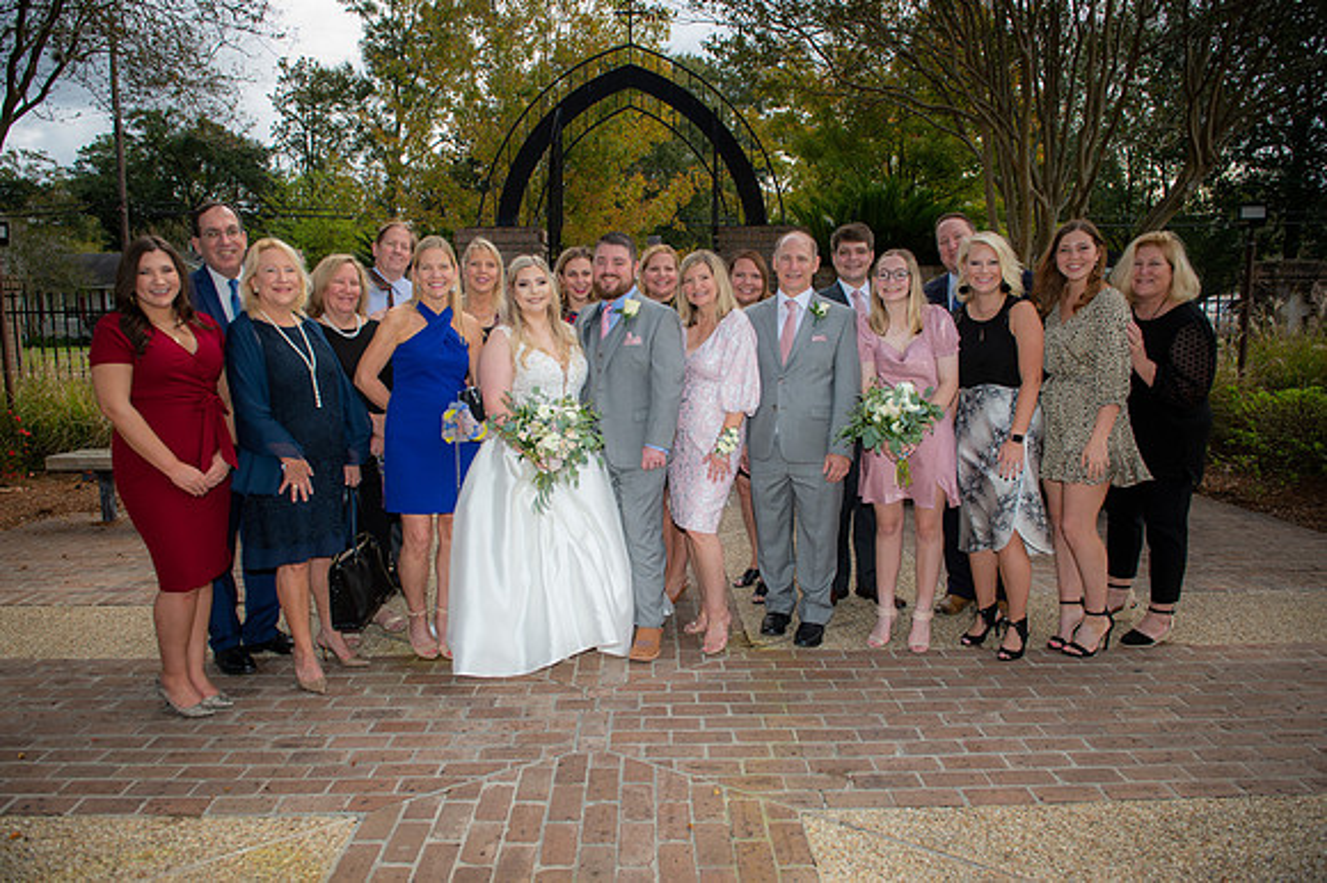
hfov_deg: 73.8
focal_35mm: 24
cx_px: 664
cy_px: 442
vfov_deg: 53.1
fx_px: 884
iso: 125
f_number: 5
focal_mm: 24
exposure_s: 1/200
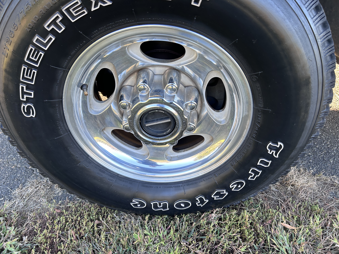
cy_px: 127
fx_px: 255
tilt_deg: -37.6
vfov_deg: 53.1
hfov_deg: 67.3
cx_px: 170
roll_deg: +1.1
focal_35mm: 26
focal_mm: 5.7
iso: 50
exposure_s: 1/121
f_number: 1.5
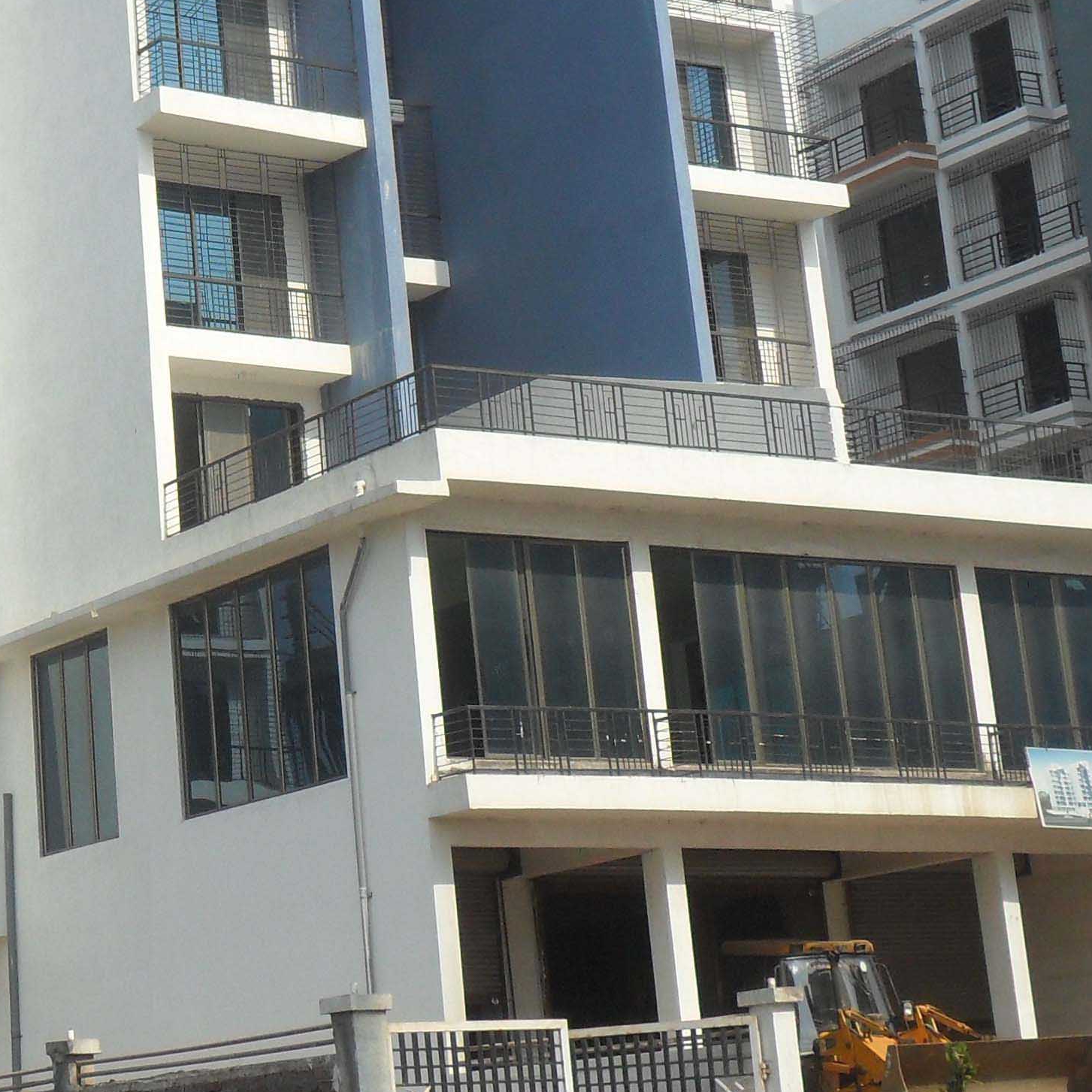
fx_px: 3212
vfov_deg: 19.2
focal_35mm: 90
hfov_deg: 18.7
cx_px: -32
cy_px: 269
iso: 100
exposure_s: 1/1000
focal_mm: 6.6
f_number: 4
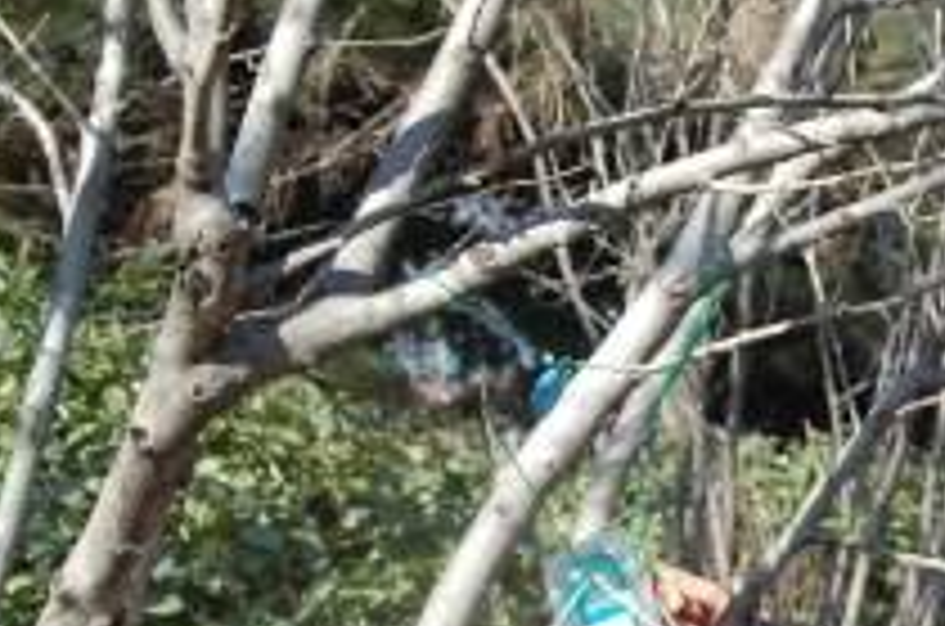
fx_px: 2619
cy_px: 509
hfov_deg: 20.2
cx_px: 778
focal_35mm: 100
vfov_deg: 13.5
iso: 200
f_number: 7.1
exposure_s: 1/200
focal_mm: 28
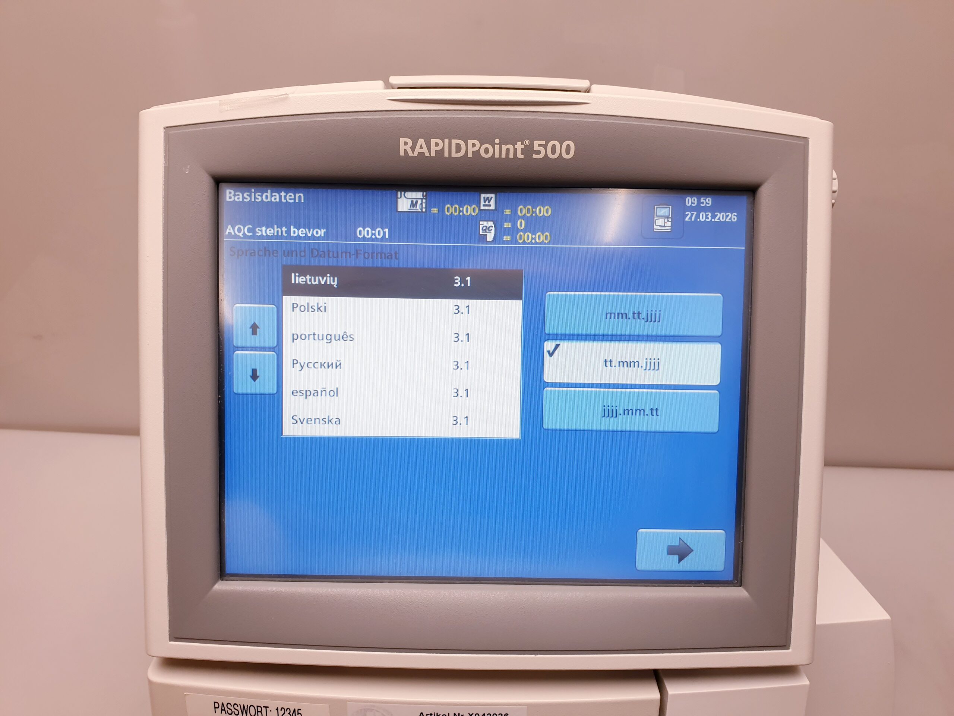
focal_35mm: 26
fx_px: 717
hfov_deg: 67.3
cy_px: 358
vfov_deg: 53.1
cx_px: 477
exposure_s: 1/100
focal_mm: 4.3
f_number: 2.4
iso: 50
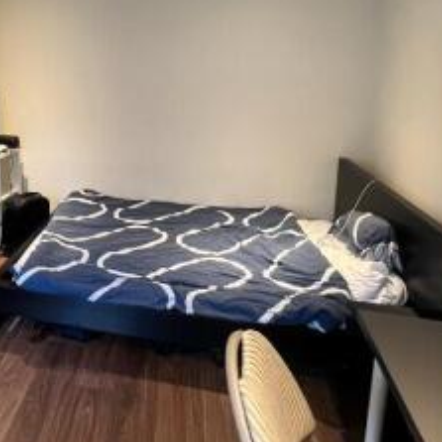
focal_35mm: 30
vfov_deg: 52.6
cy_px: 136
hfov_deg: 49.5
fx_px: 433
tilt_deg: -8.5
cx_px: 64
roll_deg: +0.9
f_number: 1.8
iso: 320
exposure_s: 1/50
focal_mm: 1.57
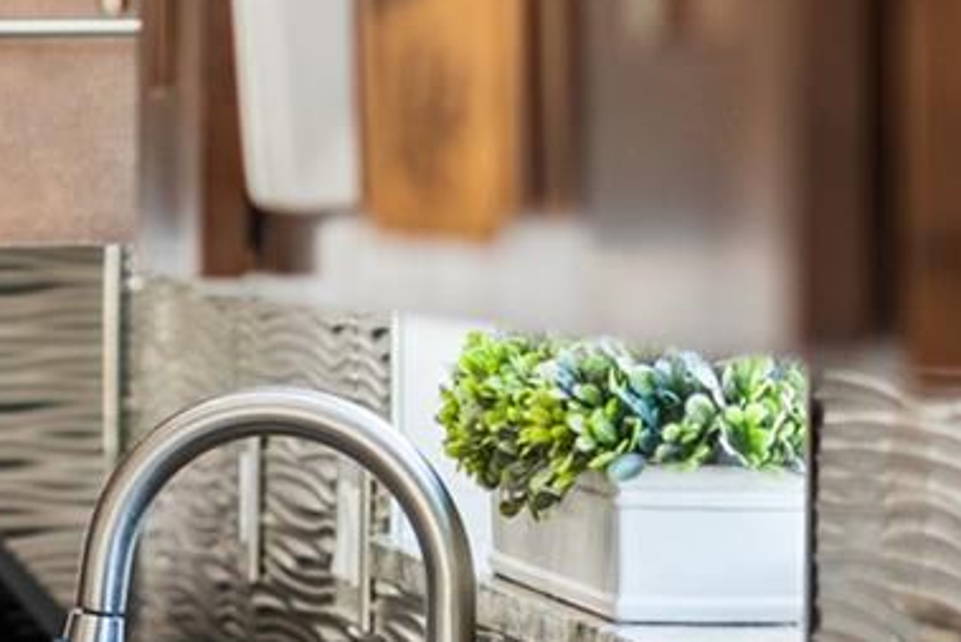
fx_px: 5634
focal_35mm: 211
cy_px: 122
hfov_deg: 9.3
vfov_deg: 6.5
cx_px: -718
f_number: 2.2
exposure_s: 1/25
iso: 200
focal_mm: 50
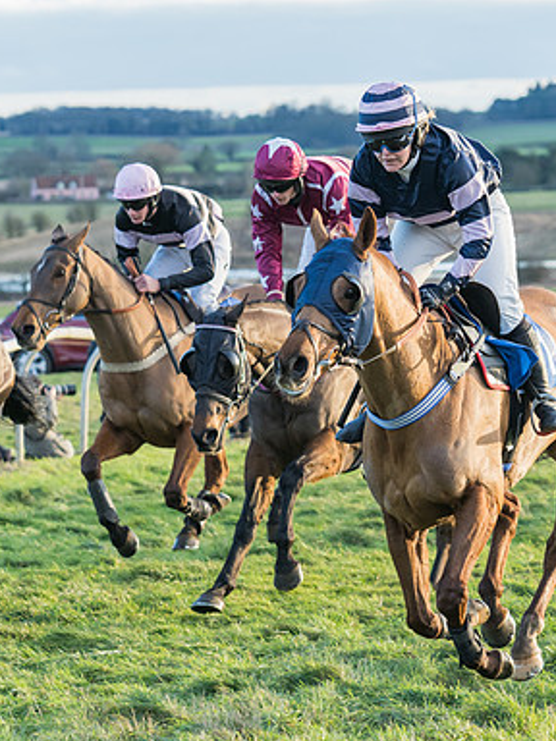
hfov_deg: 7.5
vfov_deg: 10.0
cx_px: 441
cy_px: 319
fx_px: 4219
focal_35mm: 197
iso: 800
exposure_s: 1/1000
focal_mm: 95
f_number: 4
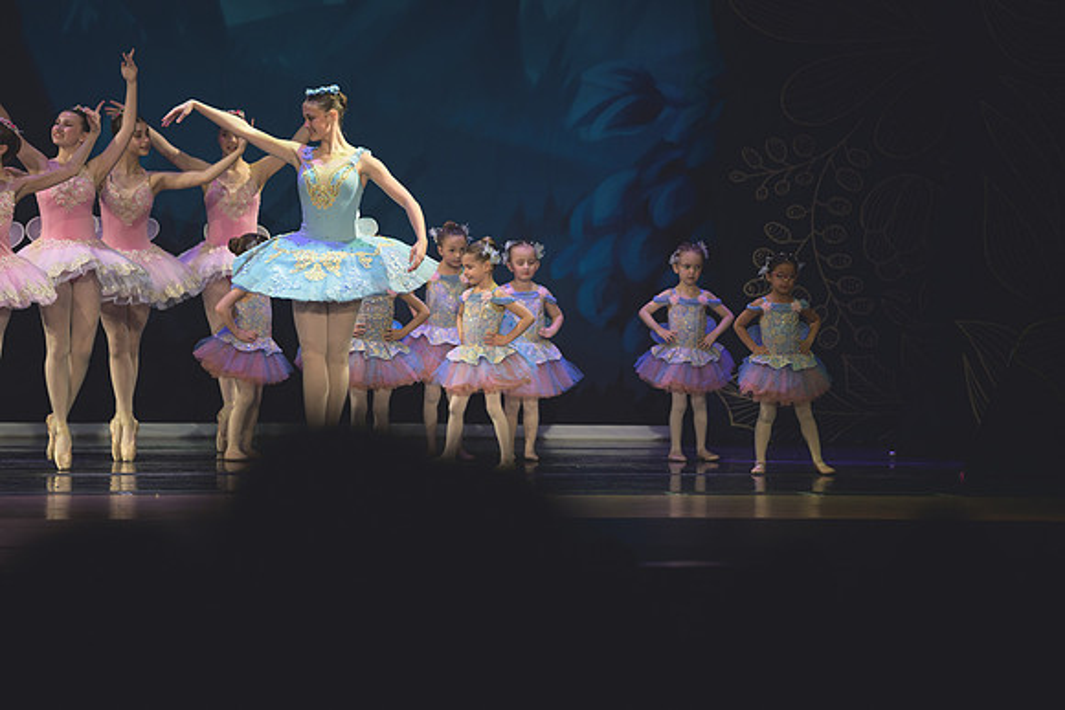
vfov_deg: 6.9
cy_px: 355
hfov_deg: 10.3
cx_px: 532
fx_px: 5918
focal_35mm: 200
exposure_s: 1/320
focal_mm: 200
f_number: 2.8
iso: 450
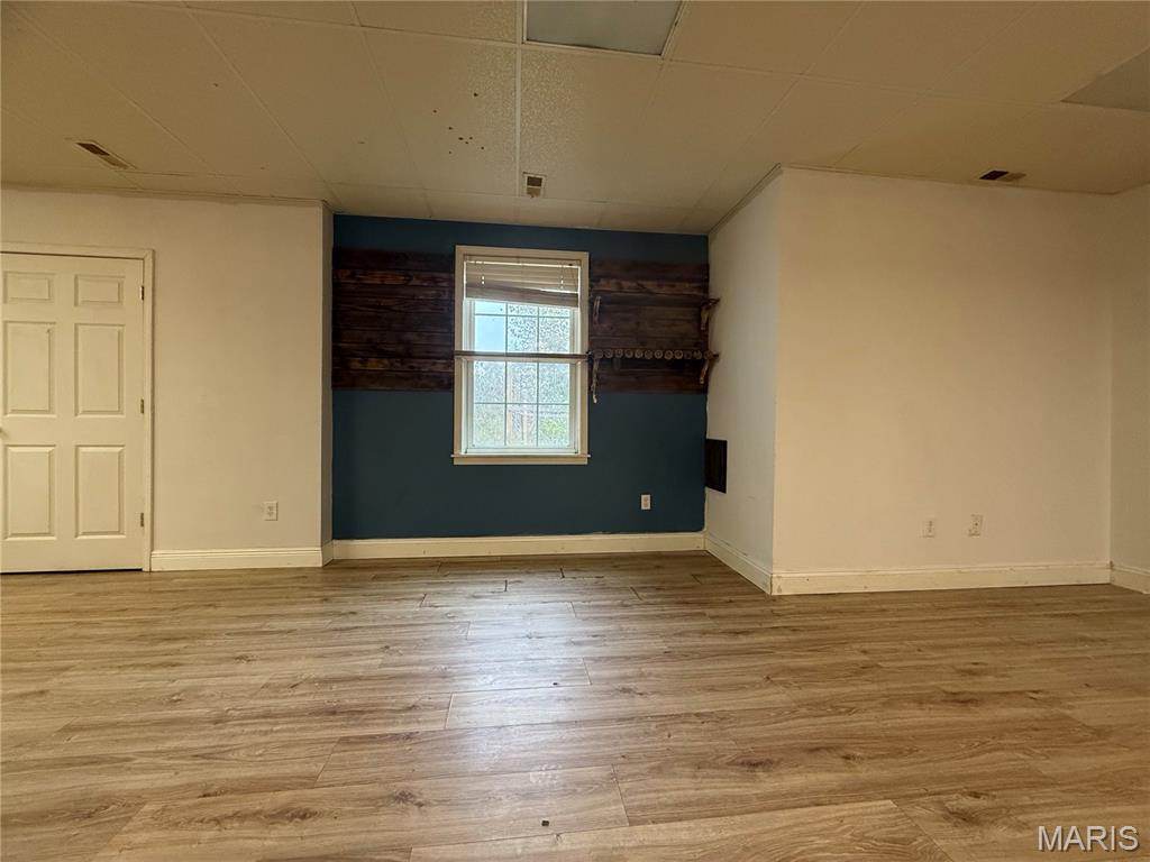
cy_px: 431
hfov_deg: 102.1
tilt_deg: +0.3
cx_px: 575
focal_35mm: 14
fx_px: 465
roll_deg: -0.5
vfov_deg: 85.7
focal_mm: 2.22
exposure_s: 1/120
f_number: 2.2
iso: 500
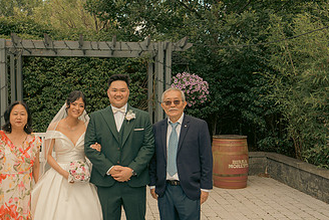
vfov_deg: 29.2
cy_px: 125
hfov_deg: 41.8
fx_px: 421
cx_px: 94
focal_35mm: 46
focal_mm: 26
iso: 125
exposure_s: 1/160
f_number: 5.6
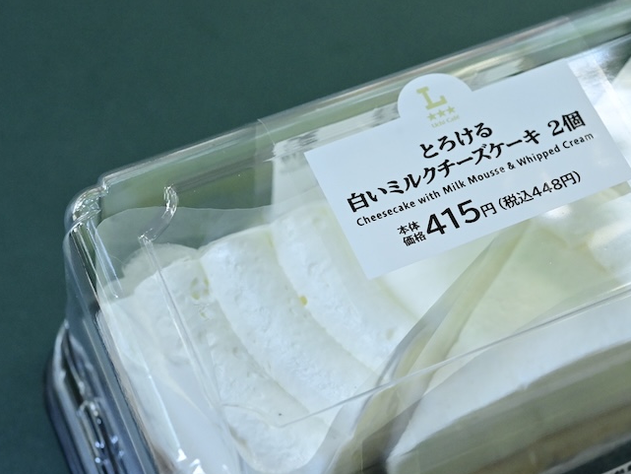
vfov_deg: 16.4
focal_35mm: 90
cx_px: 487
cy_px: 295
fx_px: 1641
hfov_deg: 21.5
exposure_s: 1/160
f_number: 7.1
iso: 6400
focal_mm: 60
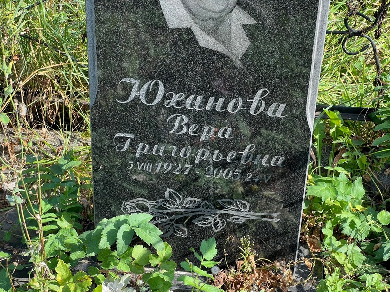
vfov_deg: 19.1
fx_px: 868
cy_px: 146
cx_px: 195
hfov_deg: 25.3
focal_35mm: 77
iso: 32
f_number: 2.8
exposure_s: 1/129
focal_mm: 9
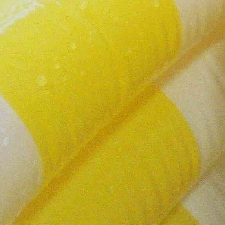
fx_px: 765
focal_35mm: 104
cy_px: -154
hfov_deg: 14.6
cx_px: 411
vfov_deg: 15.0
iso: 640
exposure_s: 1/160
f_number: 3.5
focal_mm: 4.6
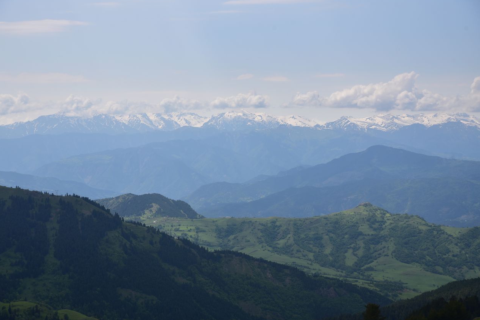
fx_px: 440
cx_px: 234
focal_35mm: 33
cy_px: 161
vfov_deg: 40.0
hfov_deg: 57.2
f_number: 8
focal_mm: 32
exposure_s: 1/500
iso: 125
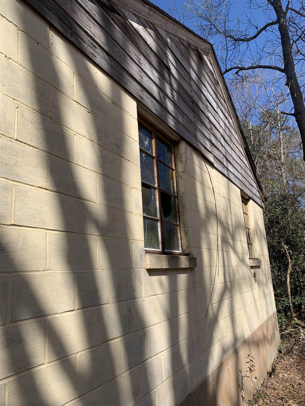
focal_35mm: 26
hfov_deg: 53.1
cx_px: 152
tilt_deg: +14.6
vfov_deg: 67.3
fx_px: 305
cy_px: 203
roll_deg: +3.2
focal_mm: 4.25
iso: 25
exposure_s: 1/2257
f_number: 1.8
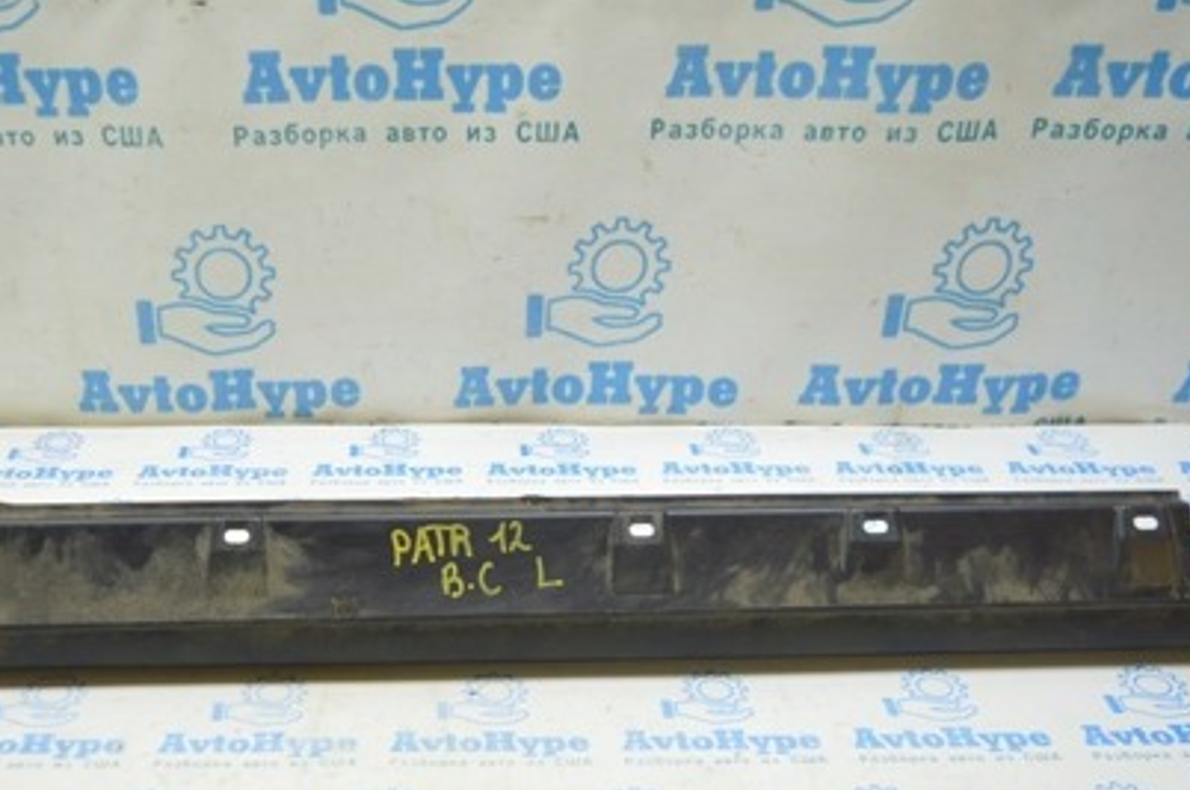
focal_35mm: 43
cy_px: 570
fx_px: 1420
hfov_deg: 44.7
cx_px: 379
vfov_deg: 30.7
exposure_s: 1/40
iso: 400
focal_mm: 18
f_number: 3.5
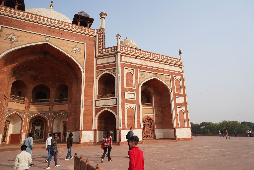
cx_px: 127
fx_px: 169
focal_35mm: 24
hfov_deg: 73.7
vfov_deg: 53.1
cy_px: 85
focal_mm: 24
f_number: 11
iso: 100
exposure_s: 1/100
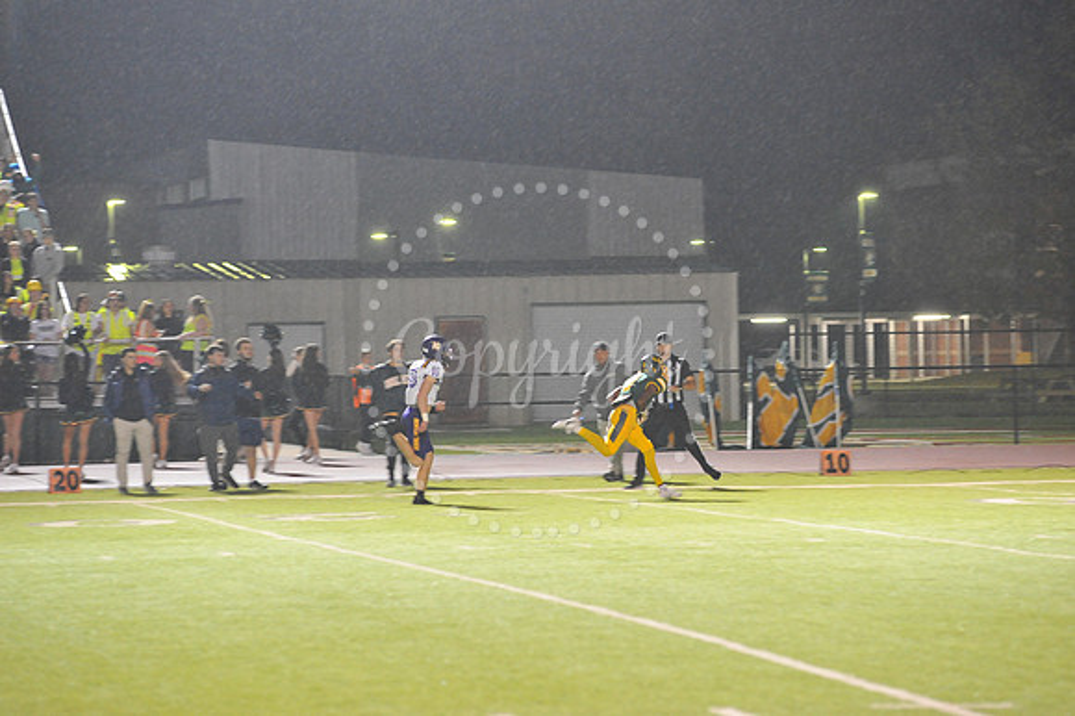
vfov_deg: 8.8
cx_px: 538
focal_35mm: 155
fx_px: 4626
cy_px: 358
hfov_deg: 13.3
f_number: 4
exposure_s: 1/160
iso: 4000
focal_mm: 155
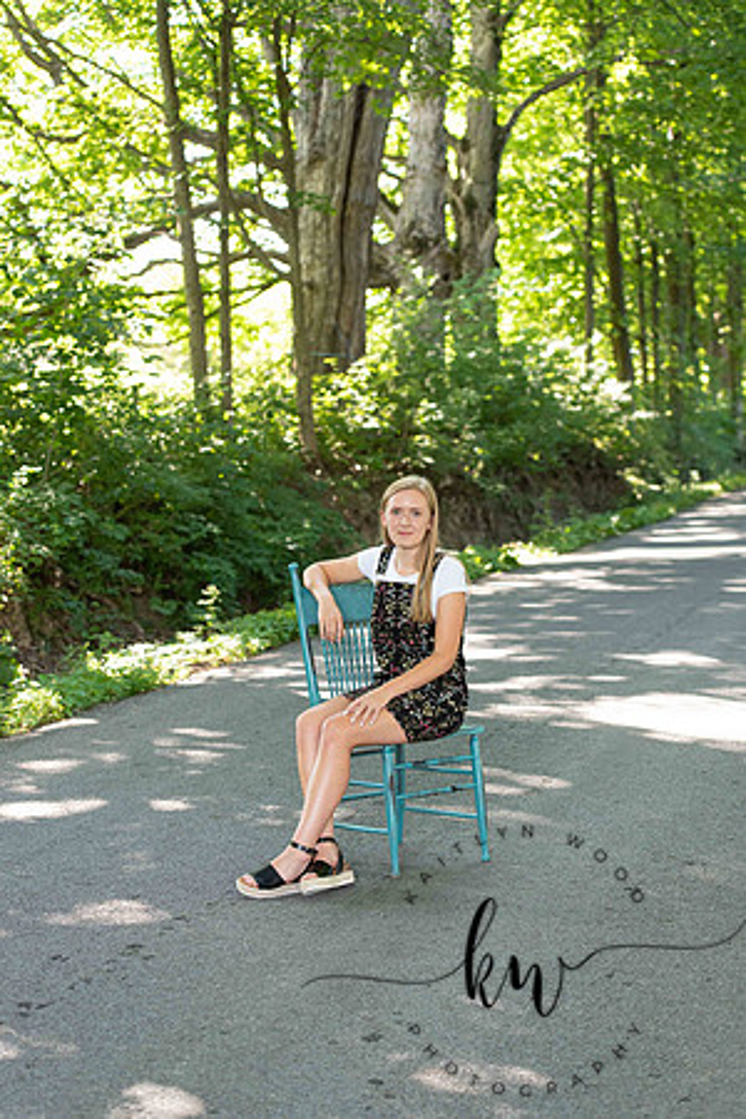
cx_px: 373
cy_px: 560
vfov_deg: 28.8
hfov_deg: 19.5
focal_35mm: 70
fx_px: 2176
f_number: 3.5
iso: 640
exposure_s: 1/200
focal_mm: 70
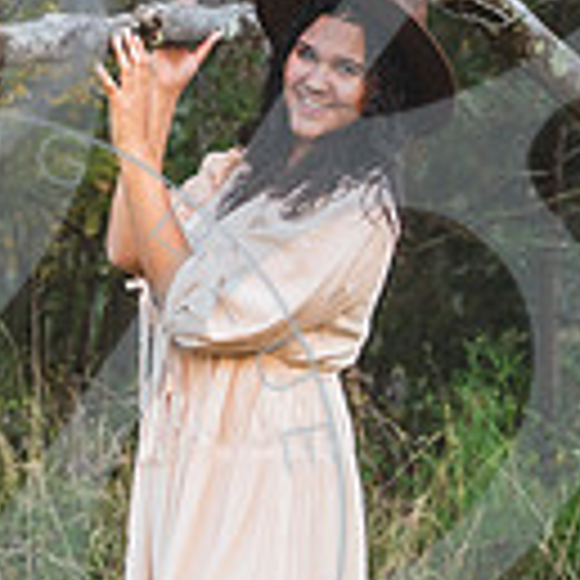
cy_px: 180
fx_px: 2142
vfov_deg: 15.4
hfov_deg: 15.3
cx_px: 130
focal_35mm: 113
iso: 200
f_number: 2.8
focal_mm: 38
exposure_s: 1/250
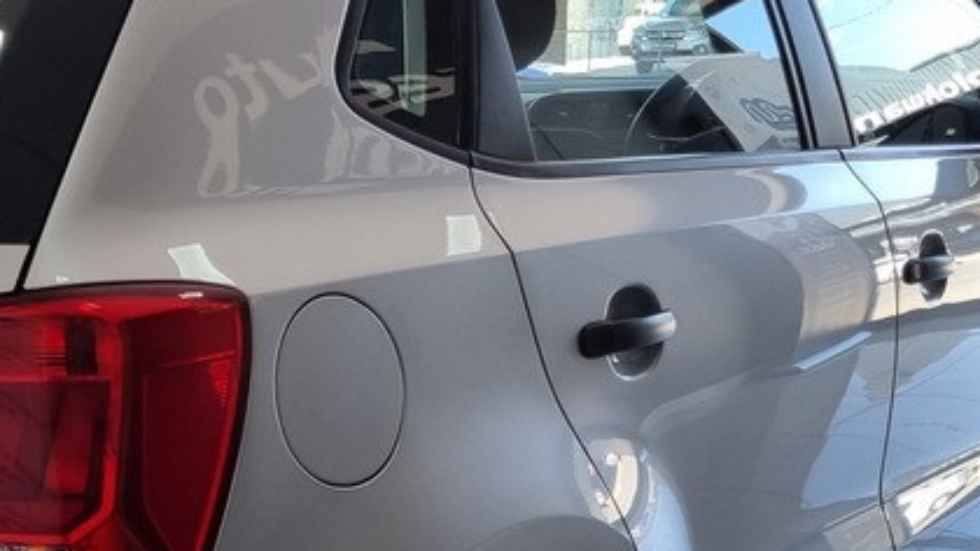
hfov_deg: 29.7
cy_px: 481
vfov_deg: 17.2
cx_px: 173
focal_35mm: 69
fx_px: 1793
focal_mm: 5.4
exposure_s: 1/141
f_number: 1.8
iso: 50
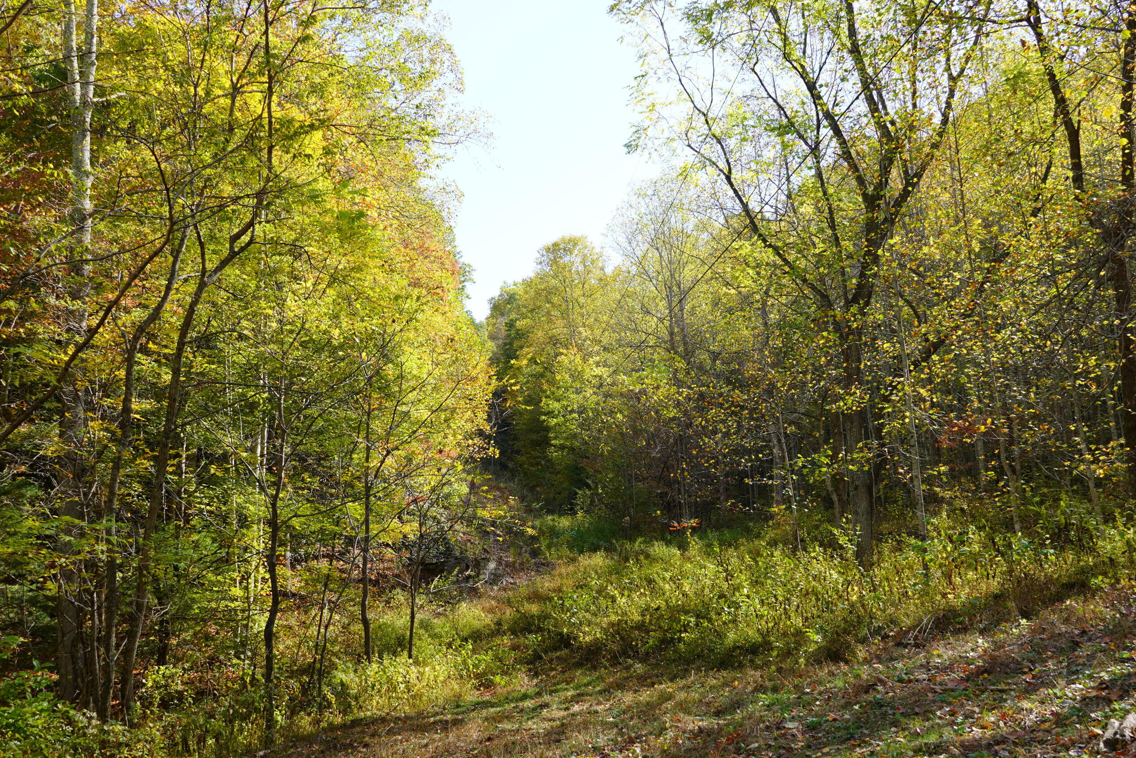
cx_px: 625
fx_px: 1231
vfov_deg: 34.2
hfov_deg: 49.5
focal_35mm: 39
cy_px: 390
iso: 100
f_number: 6.3
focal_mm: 22
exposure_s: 1/100
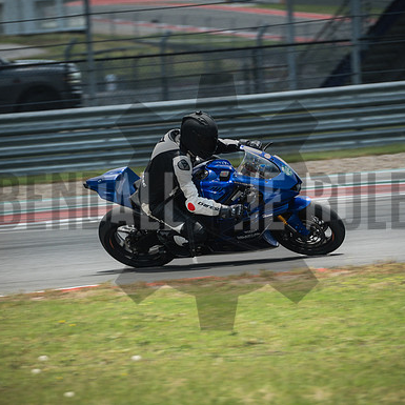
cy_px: 202
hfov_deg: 4.3
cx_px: 217
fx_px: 5374
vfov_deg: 4.3
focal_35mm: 406
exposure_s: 1/500
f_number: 5
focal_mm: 211
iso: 250
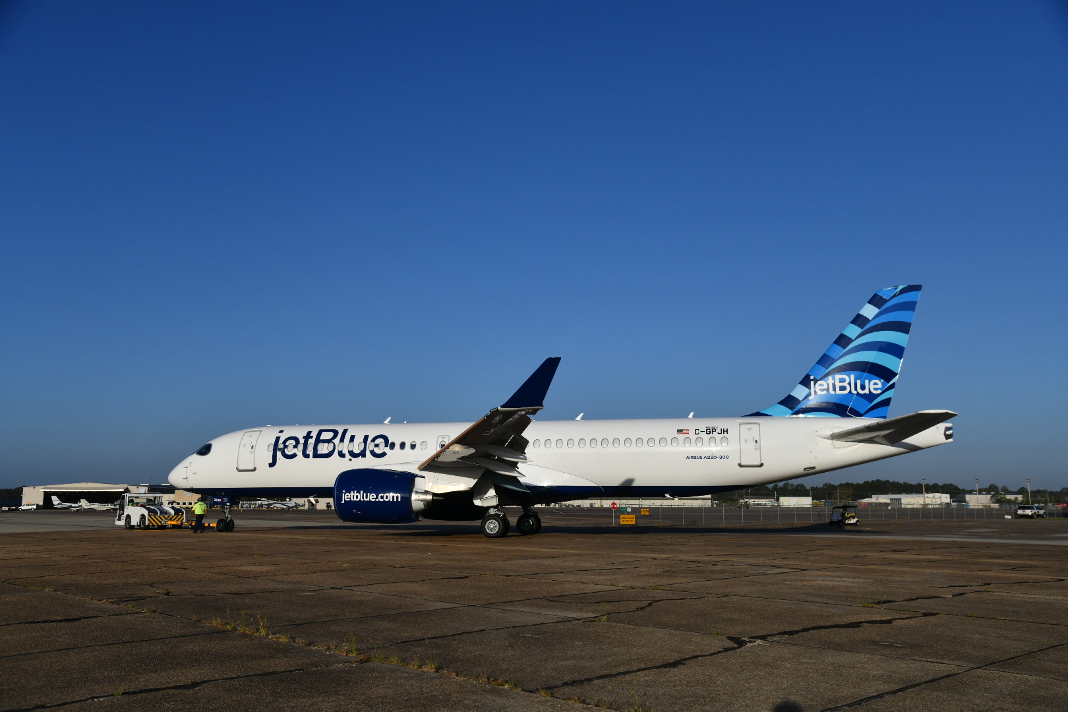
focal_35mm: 32
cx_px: 534
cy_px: 356
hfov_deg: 58.7
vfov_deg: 41.1
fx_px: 949
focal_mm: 32
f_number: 5.6
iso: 400
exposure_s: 1/5000
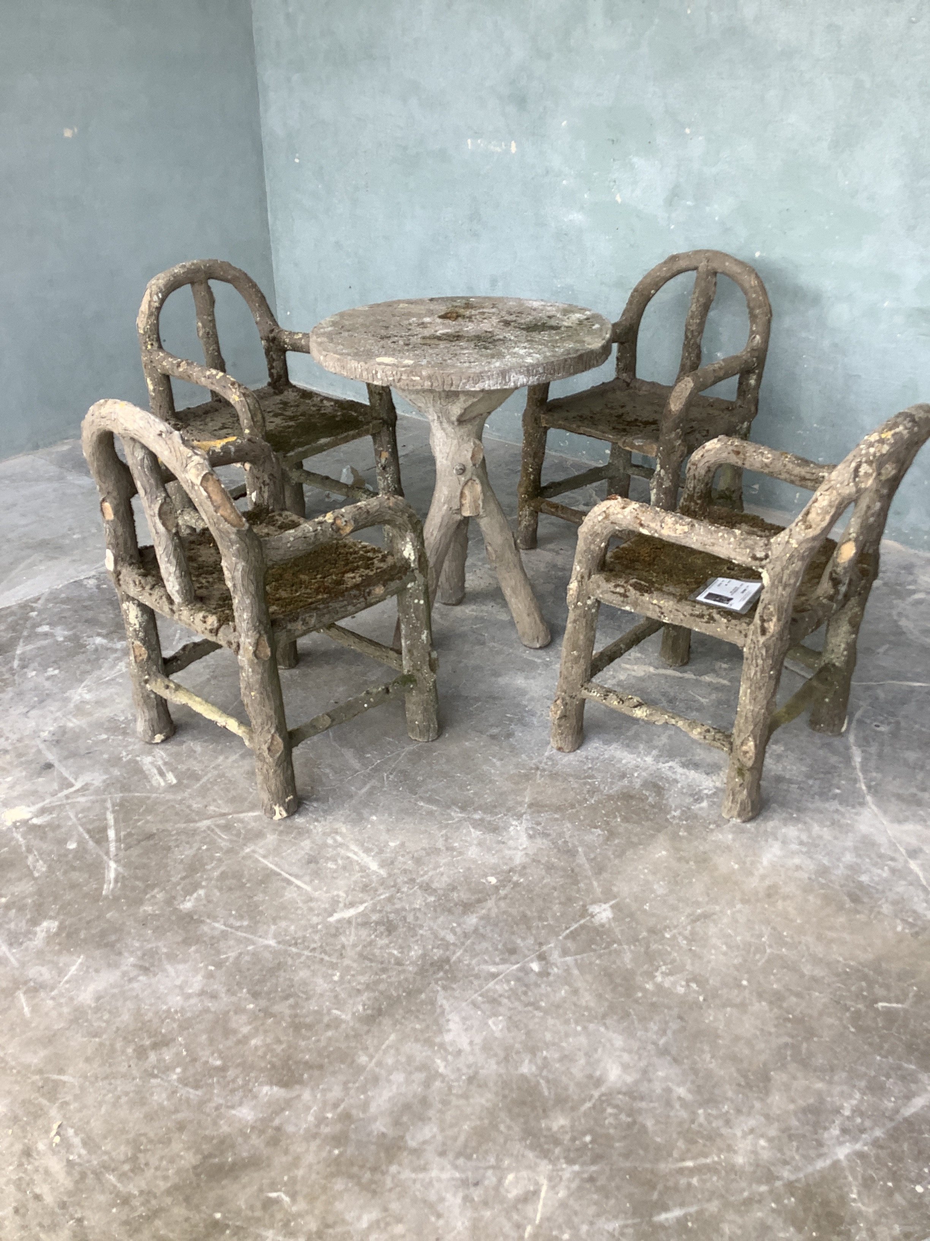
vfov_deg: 58.4
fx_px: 1110
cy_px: 620
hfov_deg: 45.4
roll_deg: -2.1
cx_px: 465
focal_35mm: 31
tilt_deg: -27.8
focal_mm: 3.3
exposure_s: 1/138
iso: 25
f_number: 2.4
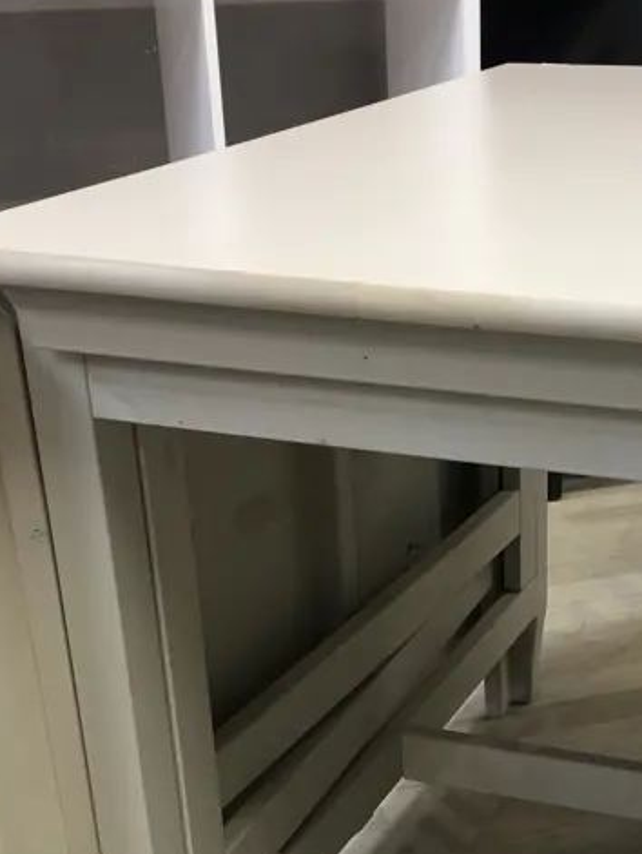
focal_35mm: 63
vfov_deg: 29.7
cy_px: 736
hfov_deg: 23.0
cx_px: 508
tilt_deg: -27.8
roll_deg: -0.5
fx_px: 1556
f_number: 2.2
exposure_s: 1/17
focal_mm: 4.15
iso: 32
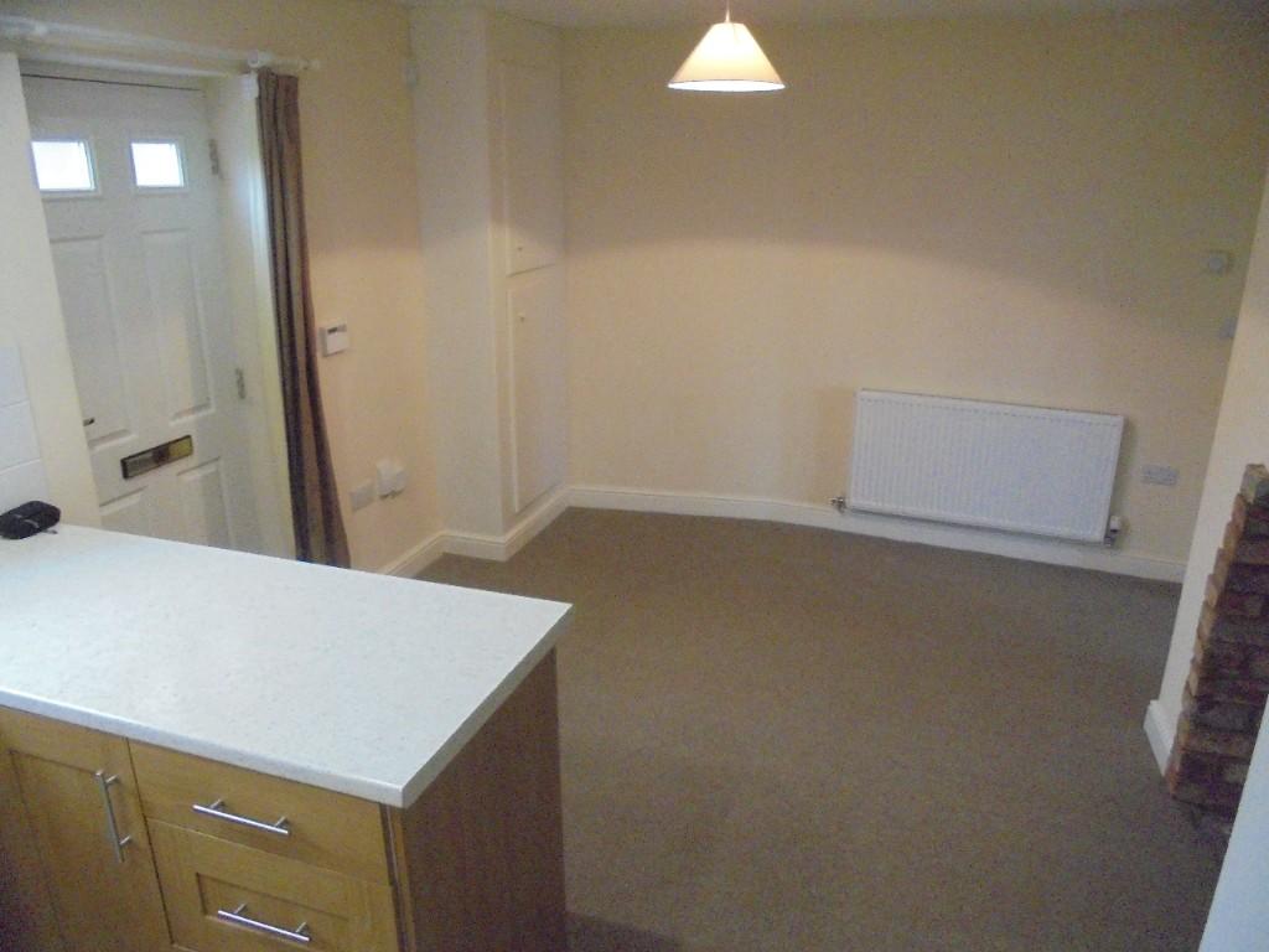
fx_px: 953
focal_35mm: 26
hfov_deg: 67.3
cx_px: 634
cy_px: 476
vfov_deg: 53.1
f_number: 3.5
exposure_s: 1/60
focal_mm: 4.6
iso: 800
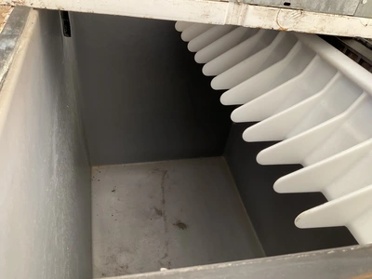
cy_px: 140
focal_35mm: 29
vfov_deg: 48.2
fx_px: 312
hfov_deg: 61.7
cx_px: 186
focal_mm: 3
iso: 50
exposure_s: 1/122
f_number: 1.8
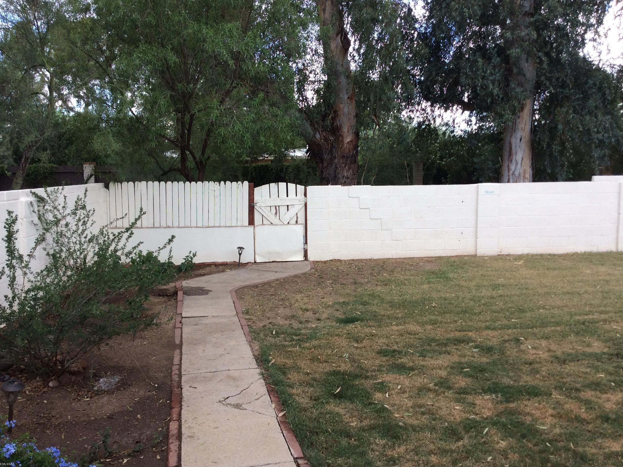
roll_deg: -0.2
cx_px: 312
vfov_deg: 42.9
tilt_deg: -6.9
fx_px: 594
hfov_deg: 55.4
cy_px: 239
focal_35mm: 33
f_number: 2.4
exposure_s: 1/312
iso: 32
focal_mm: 3.3
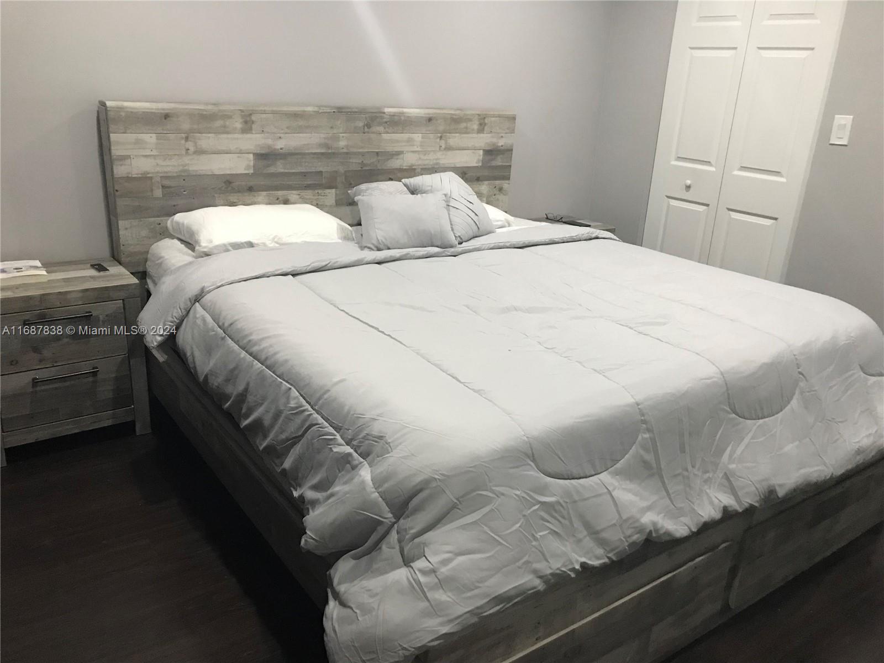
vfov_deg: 49.7
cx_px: 442
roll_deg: -3.3
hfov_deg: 63.4
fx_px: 715
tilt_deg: -20.6
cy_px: 332
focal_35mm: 28
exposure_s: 1/15
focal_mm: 3.99
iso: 64
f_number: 1.8
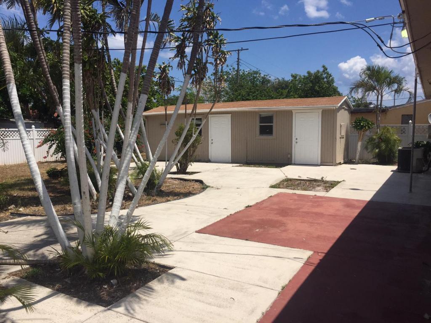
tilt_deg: -6.9
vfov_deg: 48.2
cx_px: 216
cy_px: 162
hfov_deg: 61.7
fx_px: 361
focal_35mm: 29
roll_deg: -0.7
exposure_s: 1/4950
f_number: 2.2
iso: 32
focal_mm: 4.15
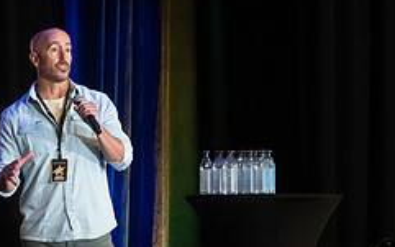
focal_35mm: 491
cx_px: 134
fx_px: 5289
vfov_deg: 2.7
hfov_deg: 4.3
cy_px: 192
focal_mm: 200
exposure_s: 1/400
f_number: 2.8
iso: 8000
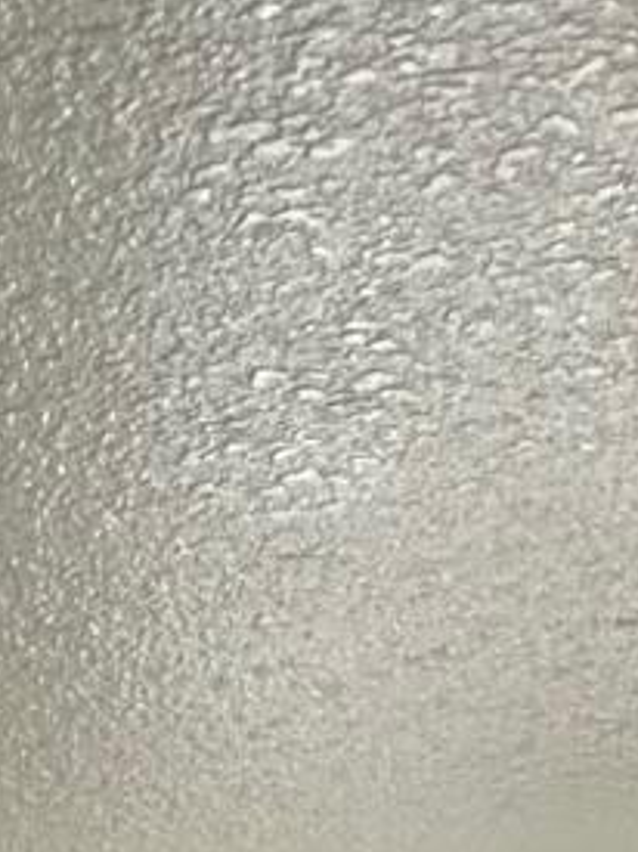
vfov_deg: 10.6
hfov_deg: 13.5
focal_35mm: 102
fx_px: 2509
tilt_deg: -26.8
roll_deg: -1.3
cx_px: -353
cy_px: 2742
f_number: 2.2
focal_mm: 2.22
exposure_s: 1/99
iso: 125
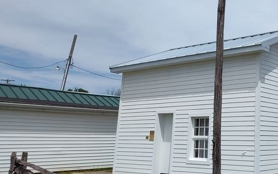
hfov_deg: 40.0
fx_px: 349
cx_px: 255
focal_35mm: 46
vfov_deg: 27.8
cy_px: 54
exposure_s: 1/2567
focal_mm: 5.56
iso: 100
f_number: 1.8
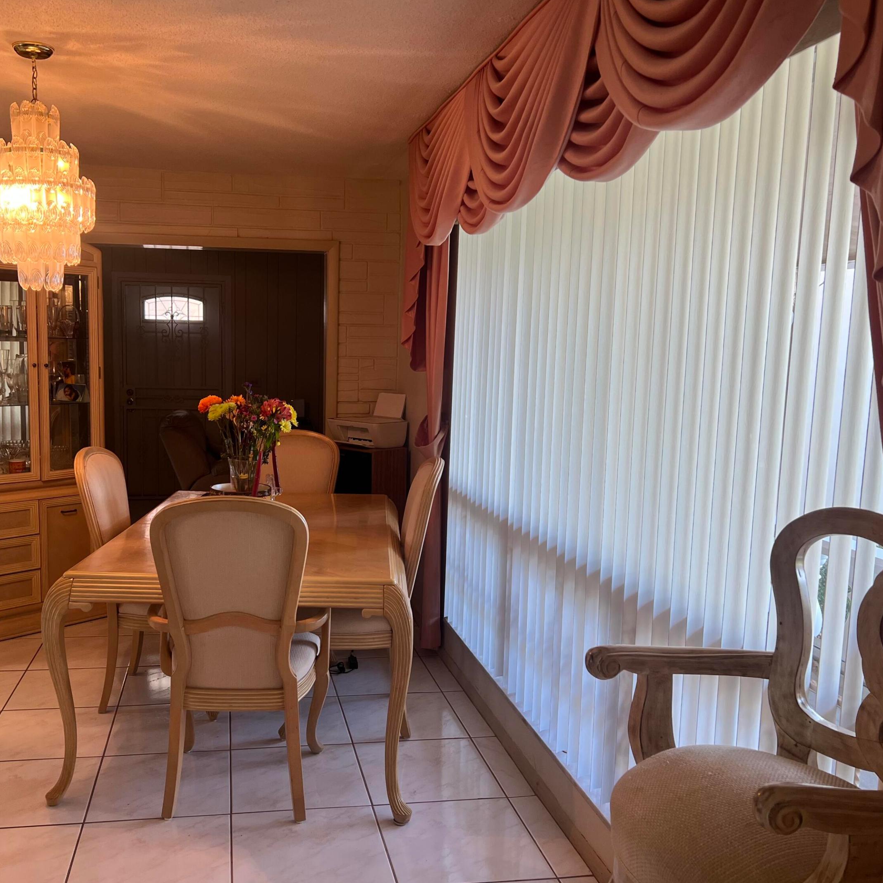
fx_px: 895
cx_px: 350
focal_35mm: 31
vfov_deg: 52.5
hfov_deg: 52.2
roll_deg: -1.1
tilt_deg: -6.8
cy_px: 438
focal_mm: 5.7
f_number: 1.5
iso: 100
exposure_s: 1/120
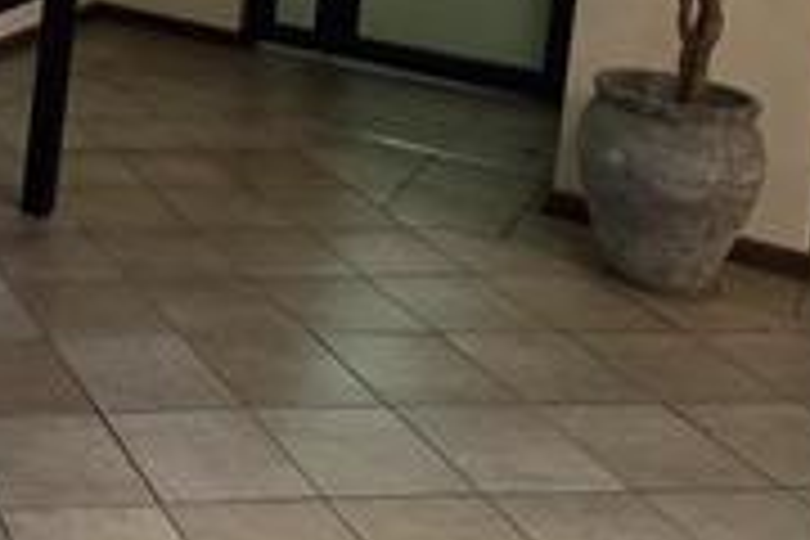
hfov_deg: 27.3
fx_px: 1350
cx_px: -274
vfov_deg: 20.4
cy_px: -194
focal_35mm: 60
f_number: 1.9
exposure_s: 1/100
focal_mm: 2.2
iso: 160
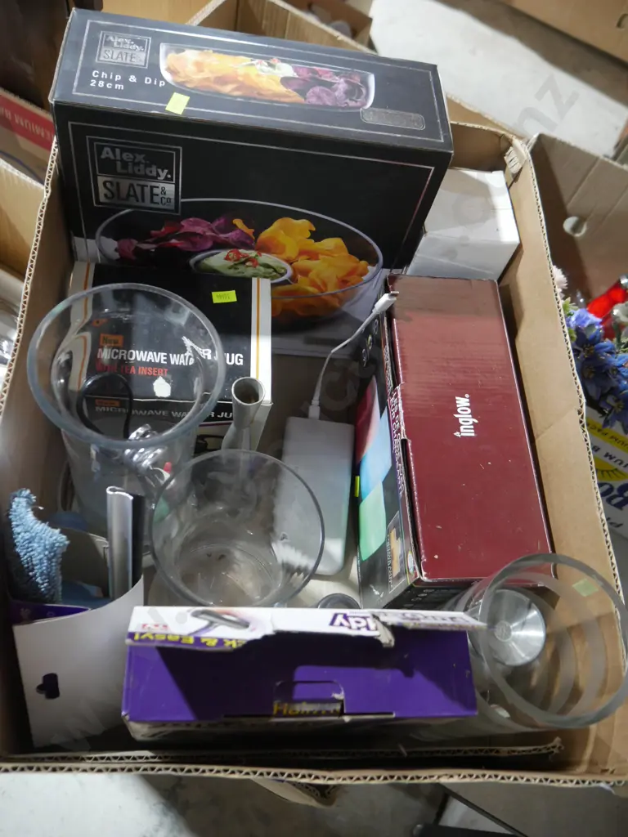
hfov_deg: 49.7
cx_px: 314
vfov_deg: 63.4
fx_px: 677
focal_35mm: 28
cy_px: 418
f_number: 3.5
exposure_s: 1/60
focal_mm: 14
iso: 2000
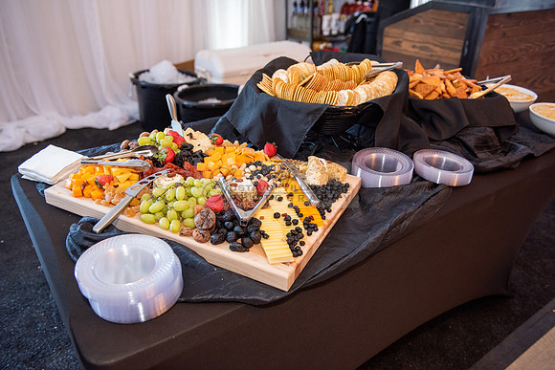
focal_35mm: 31
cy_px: 185
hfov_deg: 60.3
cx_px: 278
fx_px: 478
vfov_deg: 42.3
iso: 1600
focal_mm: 31
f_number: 3.5
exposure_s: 1/80
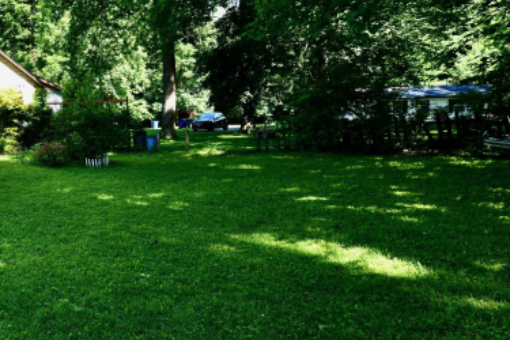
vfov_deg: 46.1
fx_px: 397
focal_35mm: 28
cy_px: 132
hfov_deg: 53.5
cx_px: 15
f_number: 8
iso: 640
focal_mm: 14
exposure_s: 1/250
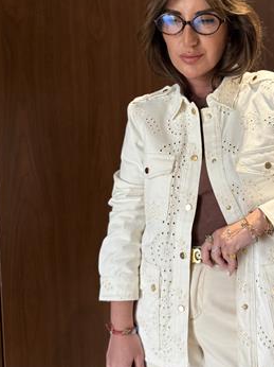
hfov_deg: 37.7
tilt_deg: -4.4
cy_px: 172
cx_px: 205
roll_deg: -0.9
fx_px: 391
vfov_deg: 50.1
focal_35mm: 37
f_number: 1.78
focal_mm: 6.76
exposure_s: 1/100
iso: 160
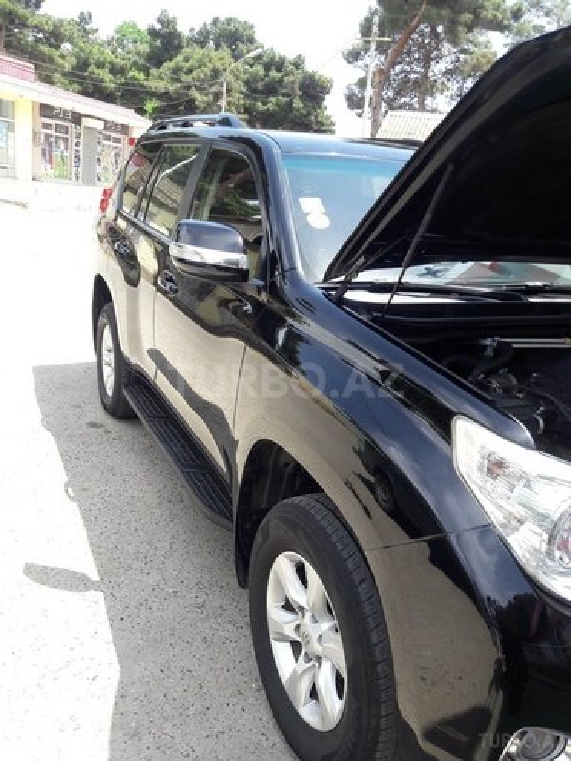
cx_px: 286
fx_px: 616
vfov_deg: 63.4
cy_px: 380
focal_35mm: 28
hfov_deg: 49.7
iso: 40
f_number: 1.9
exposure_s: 1/371
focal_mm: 3.7
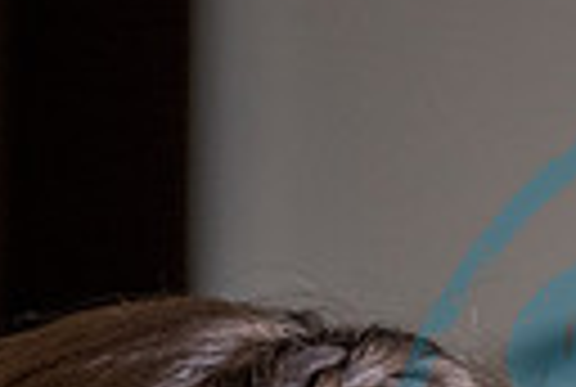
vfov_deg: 4.3
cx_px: 846
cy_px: 691
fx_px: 5068
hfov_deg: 6.4
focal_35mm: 316
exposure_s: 1/400
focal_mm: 70
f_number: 2.8
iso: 1600
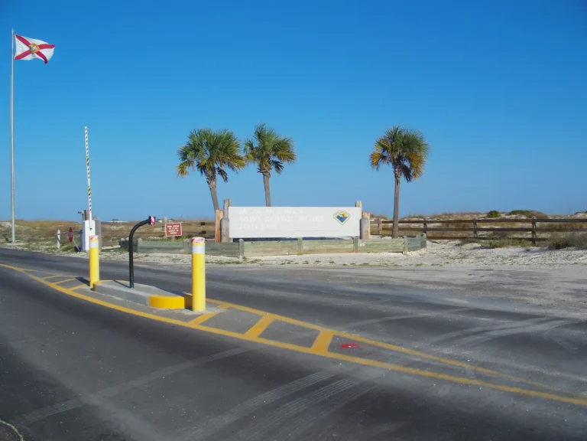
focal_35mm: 37
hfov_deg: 50.1
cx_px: 294
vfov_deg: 38.7
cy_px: 220
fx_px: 627
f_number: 4
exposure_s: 1/640
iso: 64
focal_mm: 7.8
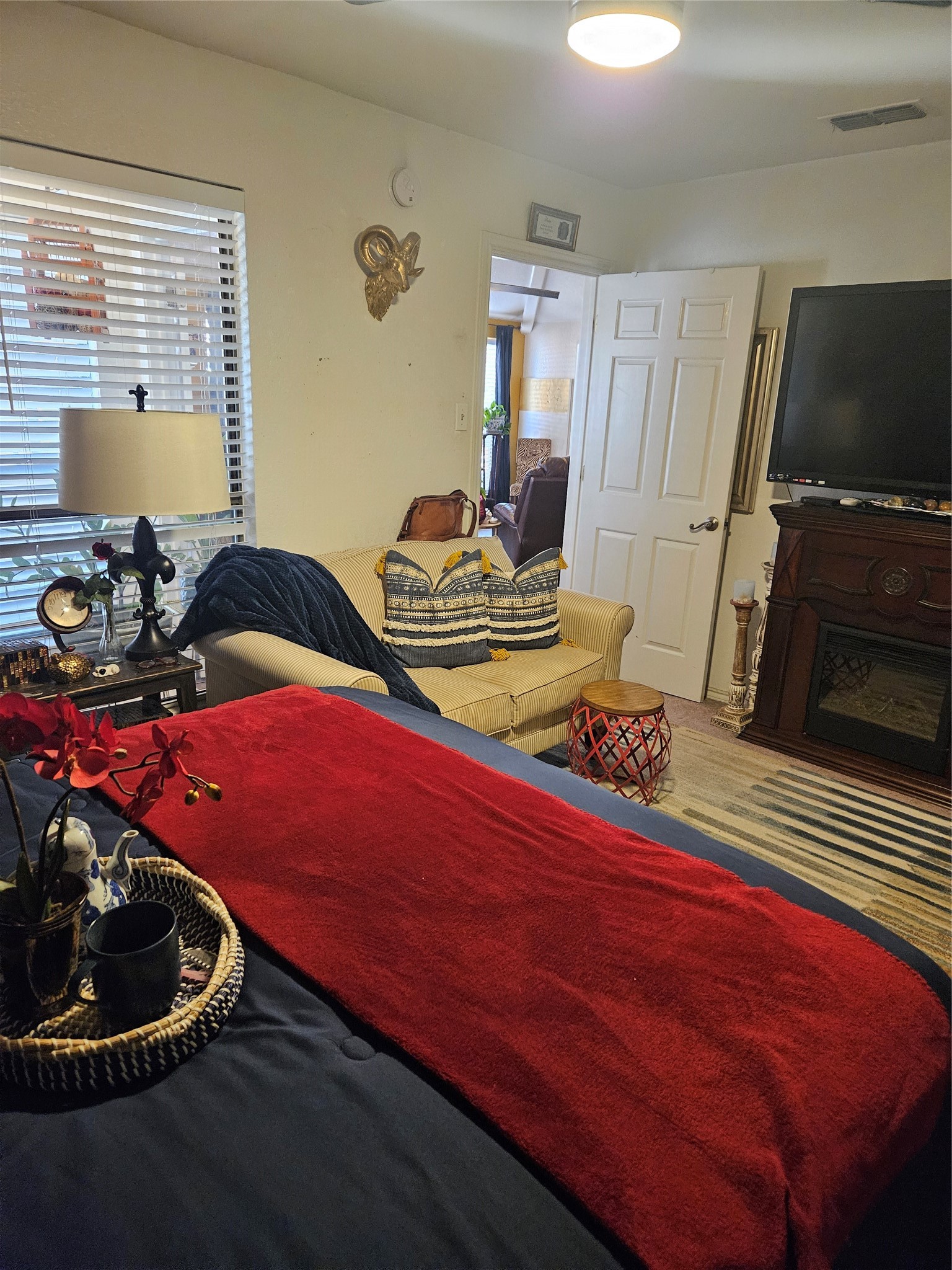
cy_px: 635
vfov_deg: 73.9
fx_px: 843
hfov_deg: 58.9
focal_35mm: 23
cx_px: 476
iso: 1000
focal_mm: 5.4
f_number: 1.8
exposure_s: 1/120
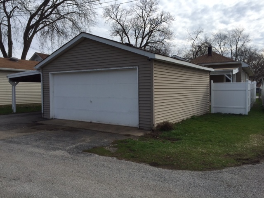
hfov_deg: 61.7
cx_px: 132
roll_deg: +0.8
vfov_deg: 48.2
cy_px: 99
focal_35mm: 29
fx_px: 221
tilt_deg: -3.0
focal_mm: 4.15
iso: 32
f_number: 2.2
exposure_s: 1/1799
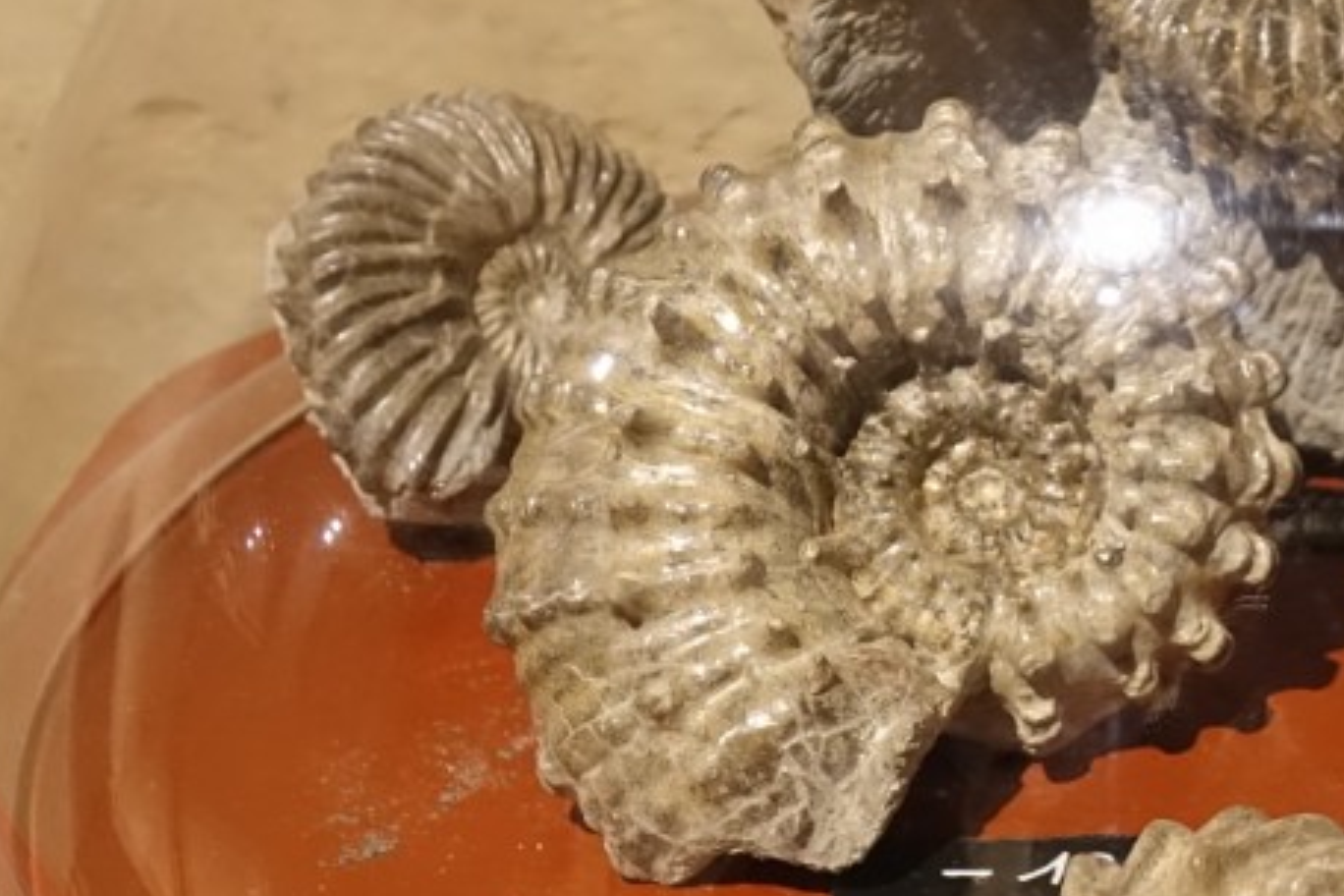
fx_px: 3584
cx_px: 1471
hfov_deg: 20.3
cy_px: 551
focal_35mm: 96
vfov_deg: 14.2
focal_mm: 13.94
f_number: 2.8
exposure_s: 1/25
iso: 800
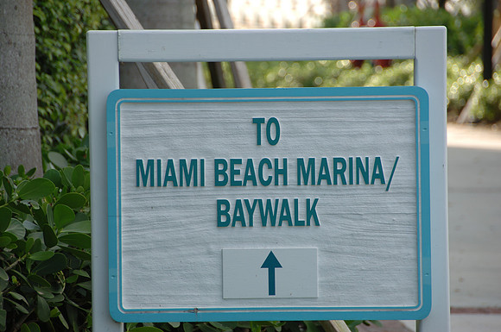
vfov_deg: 4.6
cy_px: 166
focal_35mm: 300
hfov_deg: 6.9
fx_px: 4169
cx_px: 250
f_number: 5.6
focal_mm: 200
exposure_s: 1/125
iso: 100
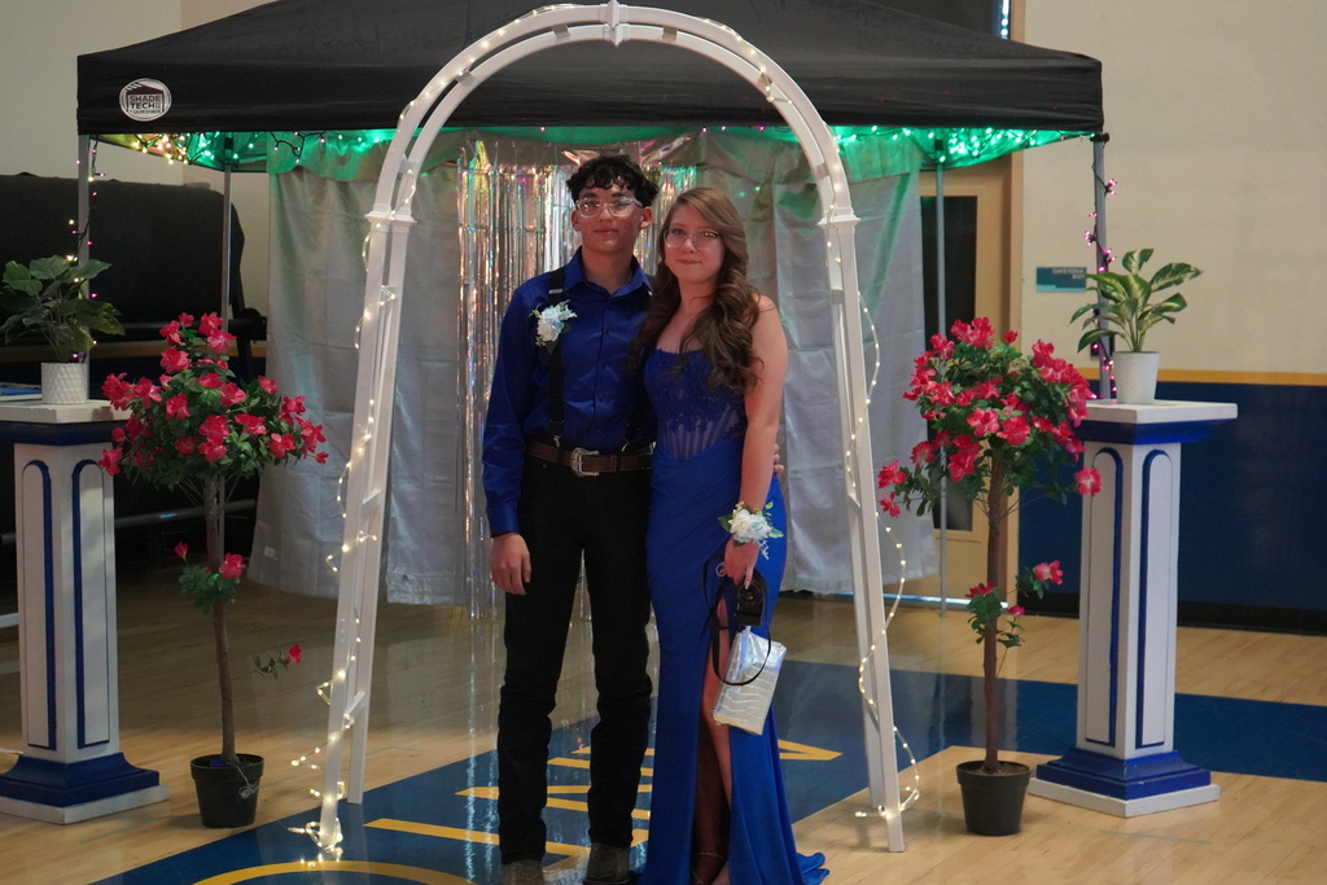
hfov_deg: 32.9
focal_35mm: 61
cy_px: 442
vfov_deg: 22.3
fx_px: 2249
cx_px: 664
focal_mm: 61
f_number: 5.6
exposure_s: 1/30
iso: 12800
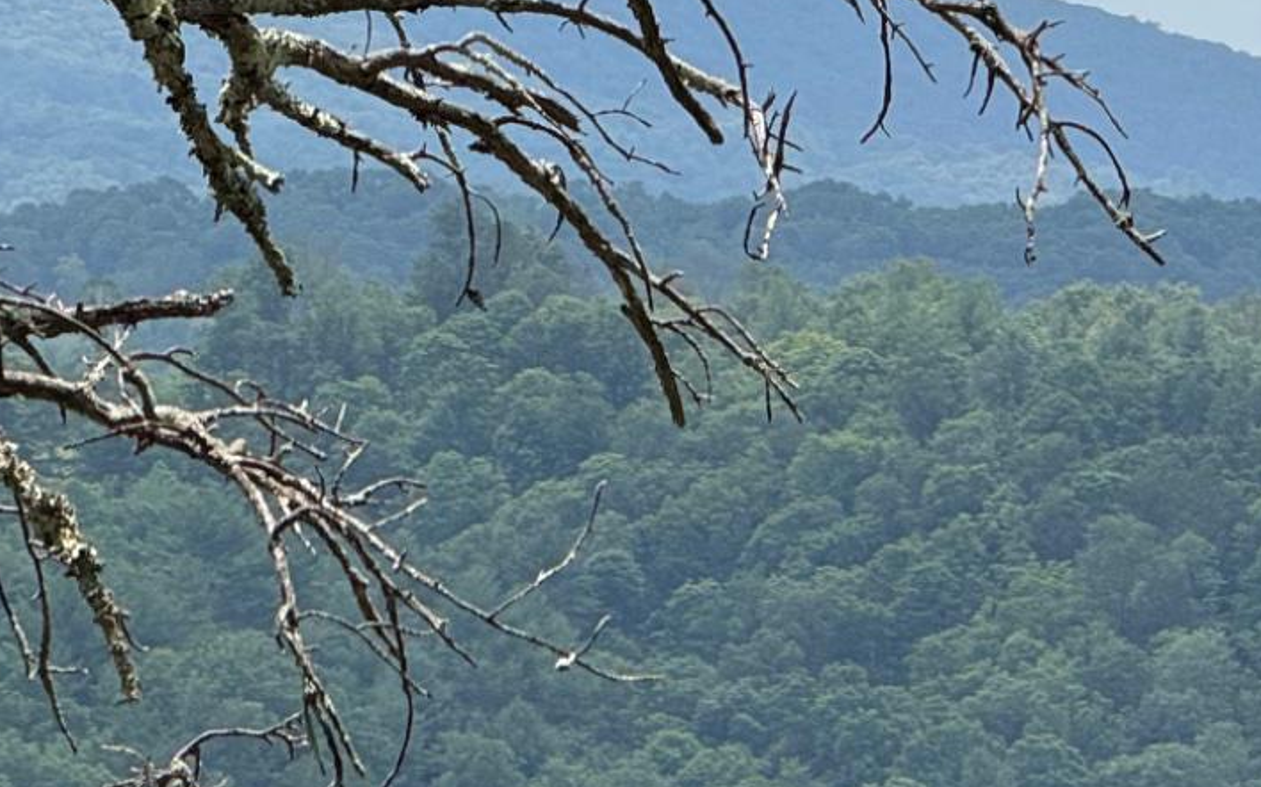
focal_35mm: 368
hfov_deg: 5.7
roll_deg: -0.6
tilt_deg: +0.4
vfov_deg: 3.6
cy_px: 580
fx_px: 12643
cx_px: 769
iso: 50
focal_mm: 15.66
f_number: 2.8
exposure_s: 1/1271
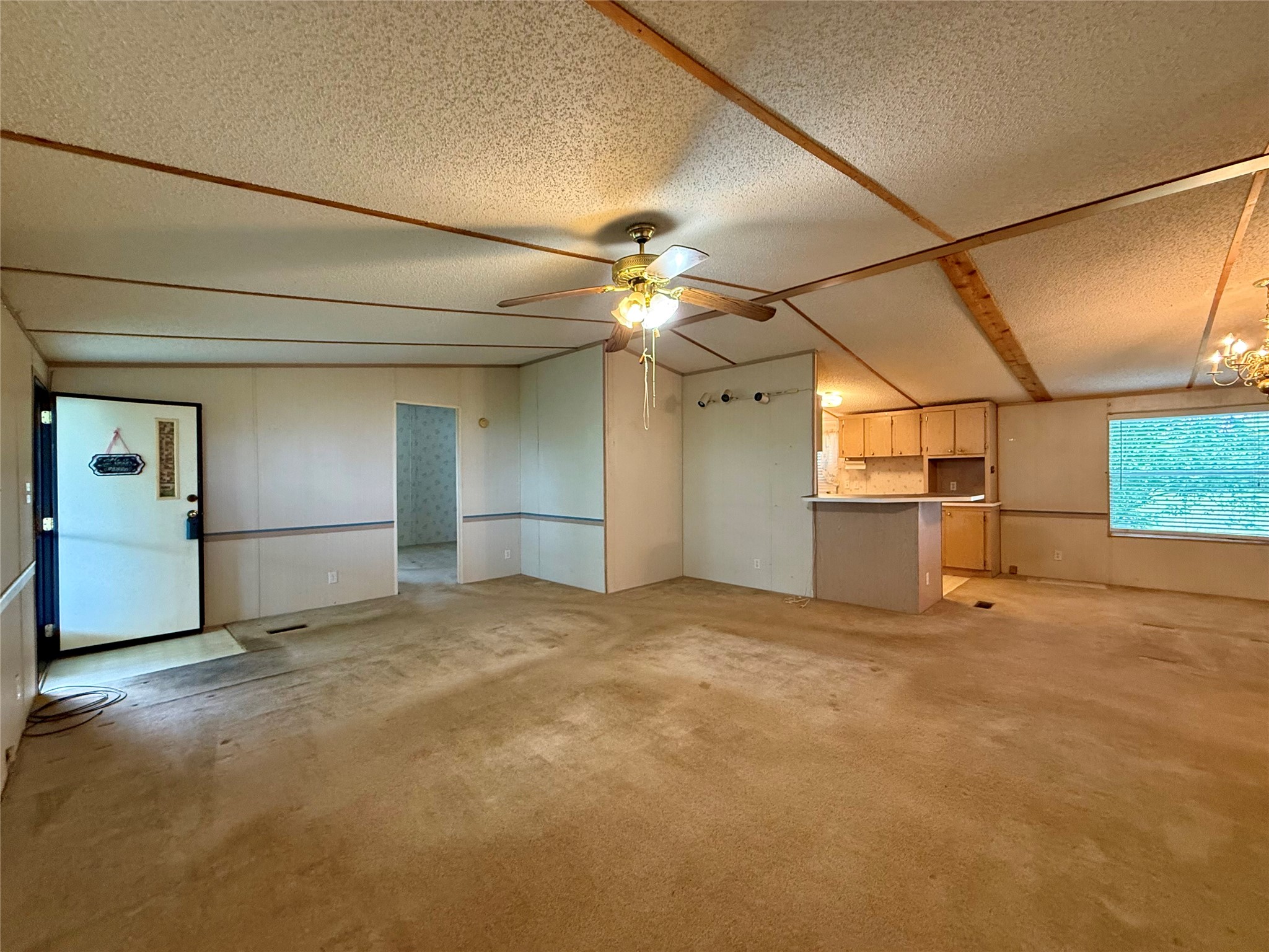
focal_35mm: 14
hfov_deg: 102.1
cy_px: 476
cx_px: 634
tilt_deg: -0.3
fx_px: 513
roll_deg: +0.6
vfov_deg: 85.7
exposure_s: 1/60
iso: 400
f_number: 2.2
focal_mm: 2.22
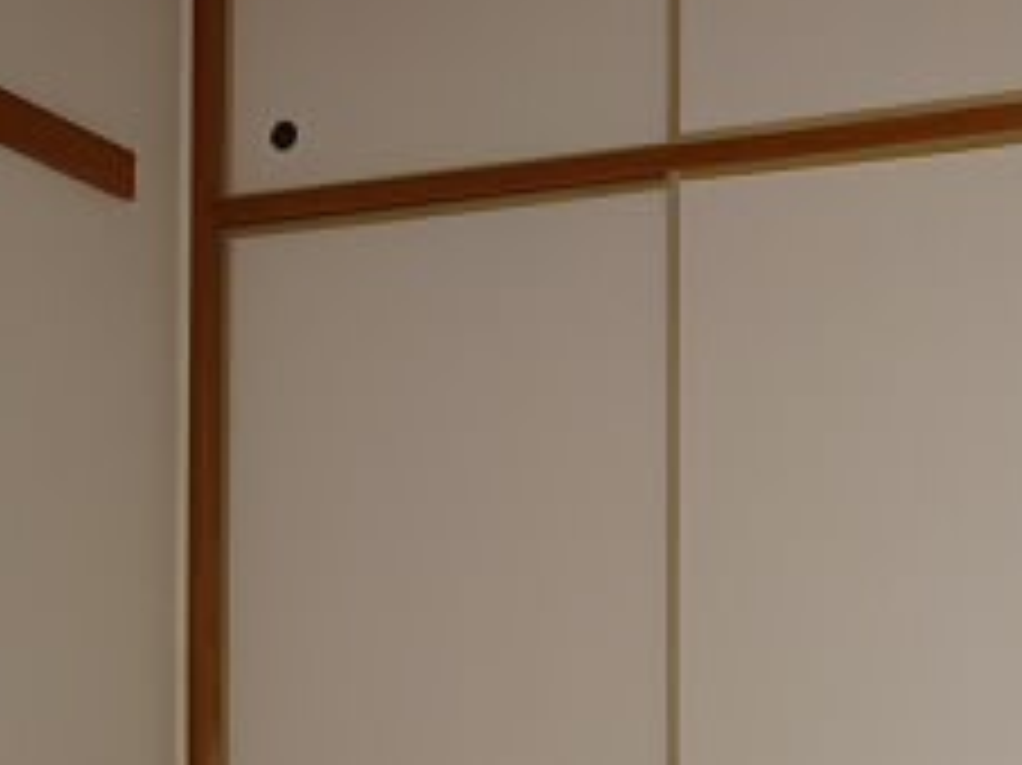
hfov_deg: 27.6
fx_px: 2066
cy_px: 857
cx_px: 707
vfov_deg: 20.0
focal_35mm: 70
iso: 125
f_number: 3.1
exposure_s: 1/60
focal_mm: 4.5
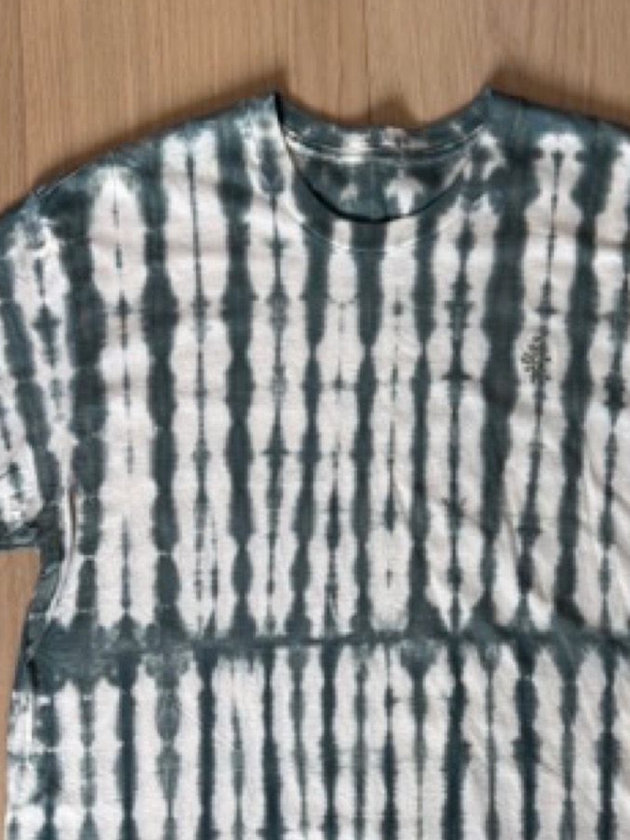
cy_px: 580
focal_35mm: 50
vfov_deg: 37.6
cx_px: 384
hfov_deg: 29.0
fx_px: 1213
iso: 200
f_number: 1.78
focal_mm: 6.76
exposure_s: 1/107
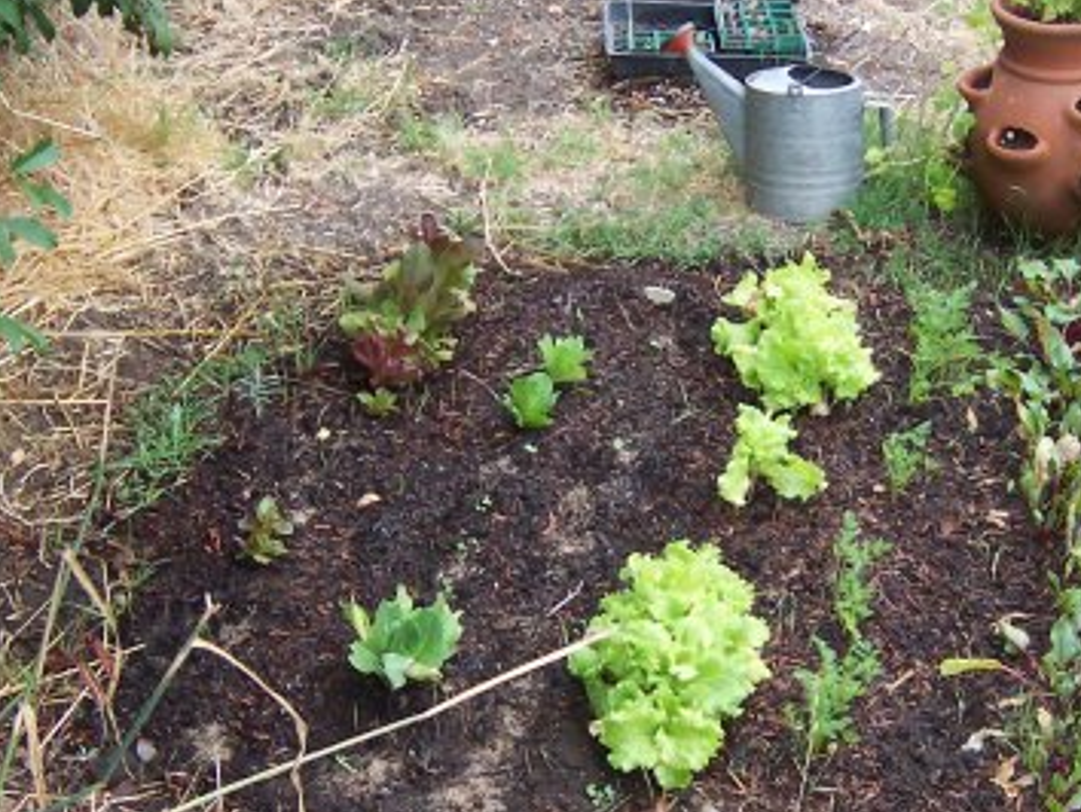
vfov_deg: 22.6
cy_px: 501
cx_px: 757
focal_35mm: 65
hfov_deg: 29.5
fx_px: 2031
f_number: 3.4
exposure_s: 1/250
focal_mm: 5.6
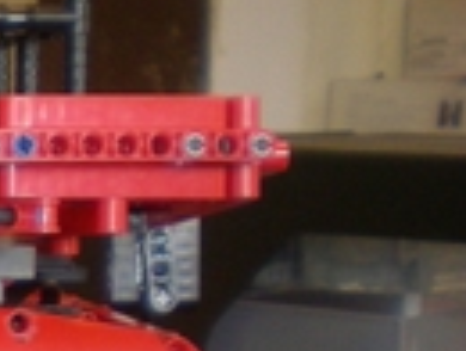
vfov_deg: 7.8
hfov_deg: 9.4
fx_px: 2522
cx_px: -667
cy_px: 509
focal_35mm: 187
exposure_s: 1/30
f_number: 3.1
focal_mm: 6.3
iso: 100
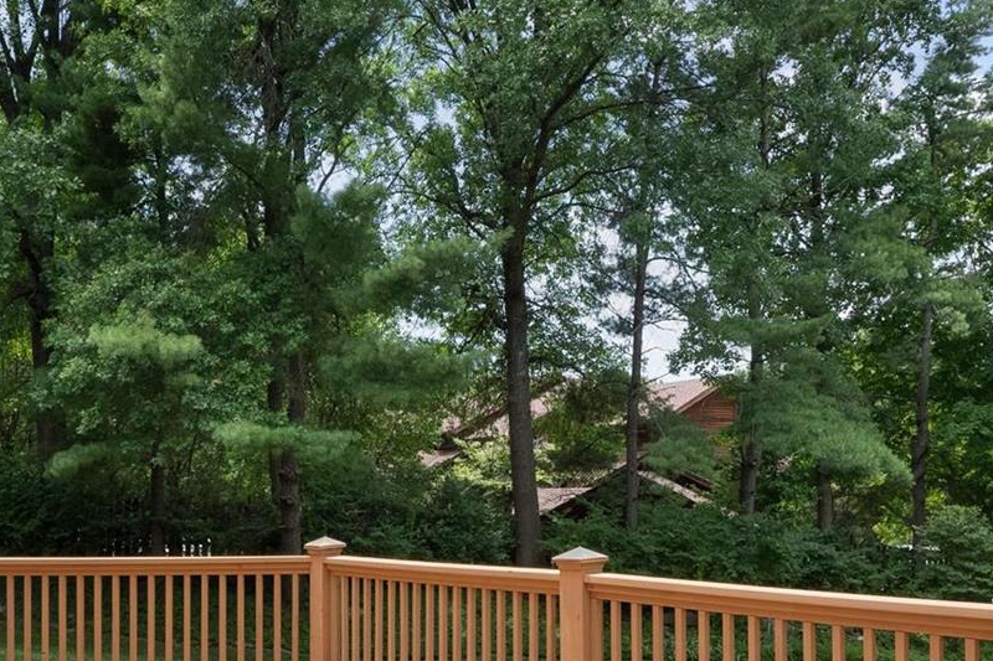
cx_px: 521
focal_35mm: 36
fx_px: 993
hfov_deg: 53.1
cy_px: 497
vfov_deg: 36.0
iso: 400
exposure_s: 1/400
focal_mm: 9
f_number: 8
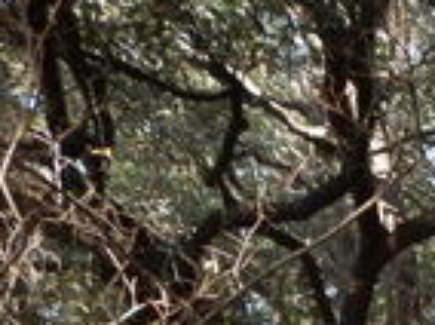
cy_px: 656
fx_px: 1418
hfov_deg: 15.1
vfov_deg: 11.7
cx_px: 792
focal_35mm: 113
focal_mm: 4.3
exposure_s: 1/100
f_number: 2.8
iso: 125
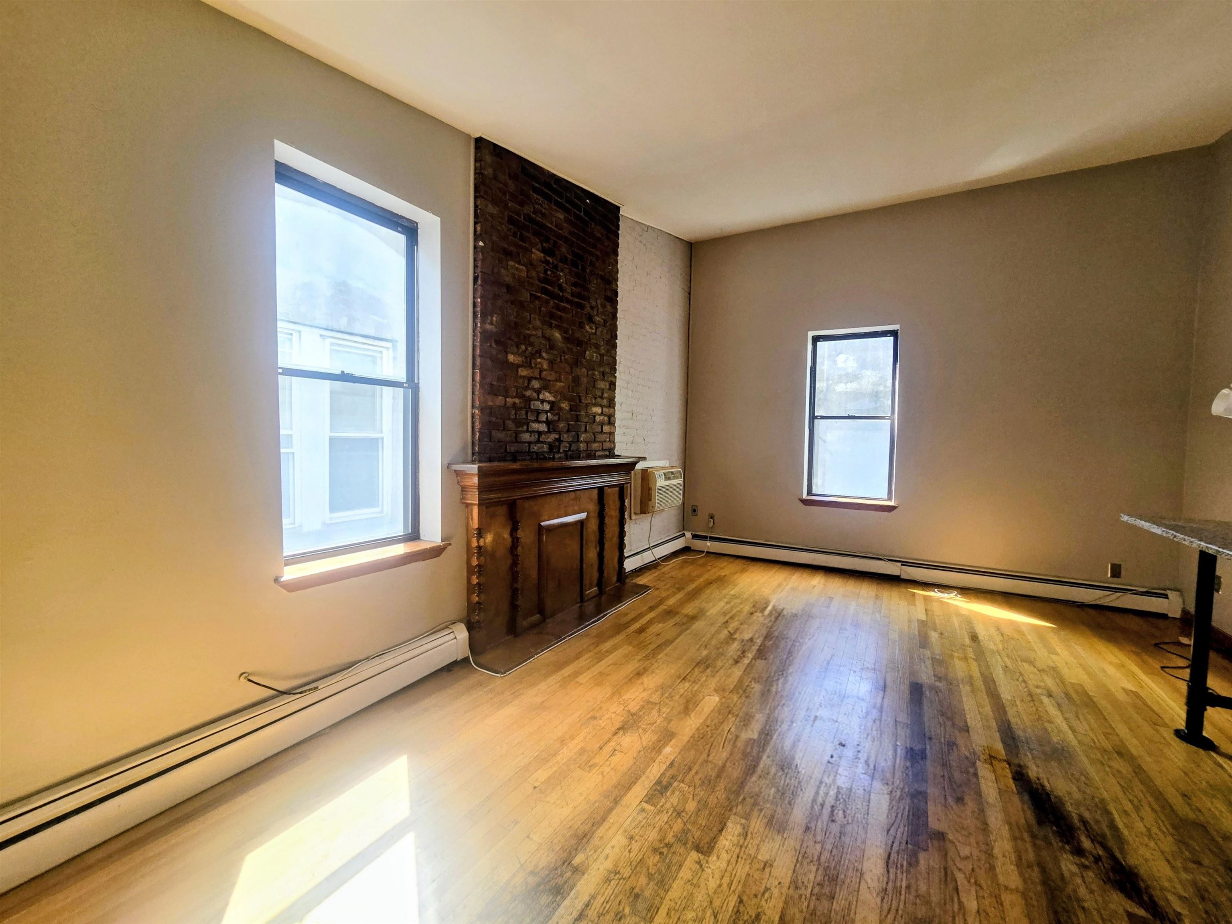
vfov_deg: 89.9
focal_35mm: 13
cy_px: 462
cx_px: 616
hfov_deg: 106.2
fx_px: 463
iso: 64
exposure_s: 1/120
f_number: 2.2
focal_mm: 2.2
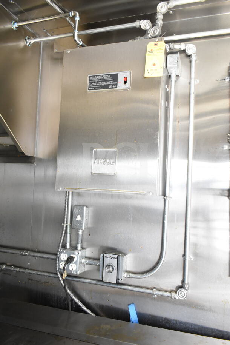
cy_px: 172
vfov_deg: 61.9
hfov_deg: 43.6
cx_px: 115
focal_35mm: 30
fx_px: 287
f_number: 4
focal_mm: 20
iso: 1600
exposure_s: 1/60
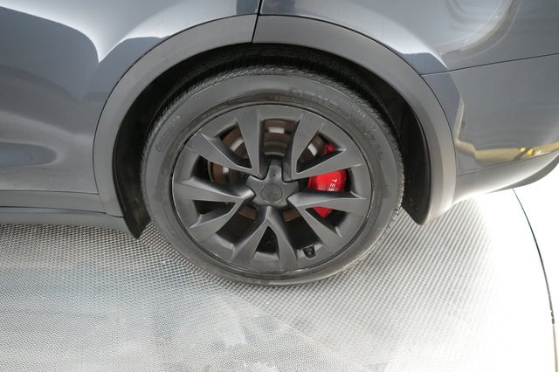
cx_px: 280
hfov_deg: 65.5
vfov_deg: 46.4
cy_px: 186
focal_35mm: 28
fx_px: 435
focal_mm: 28
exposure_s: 1/250
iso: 8000
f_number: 2.8
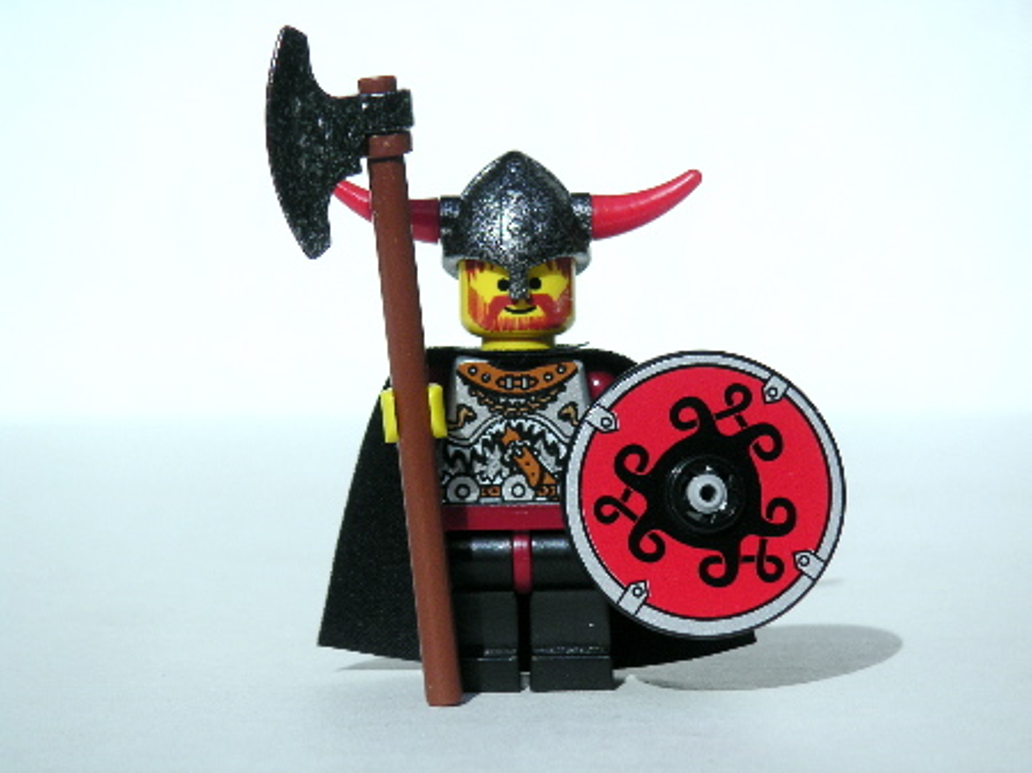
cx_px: 516
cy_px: 386
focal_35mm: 111
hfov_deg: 17.7
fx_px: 3307
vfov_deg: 13.3
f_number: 8
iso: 50
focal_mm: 17.1
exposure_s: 1/350
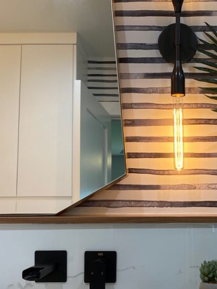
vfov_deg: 32.8
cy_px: 201
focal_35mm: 58
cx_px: 189
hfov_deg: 24.6
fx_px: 485
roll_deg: +0.1
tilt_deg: +0.0
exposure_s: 1/120
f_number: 1.8
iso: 100
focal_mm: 4.25
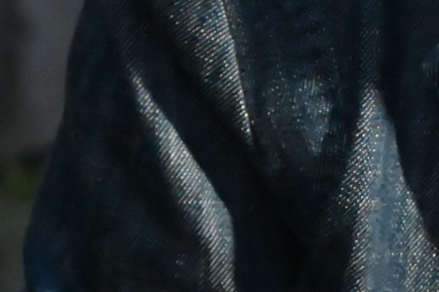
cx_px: 811
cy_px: -178
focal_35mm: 269
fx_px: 3278
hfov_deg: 7.4
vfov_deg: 5.1
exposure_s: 1/500
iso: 25600
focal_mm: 47
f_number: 5.3
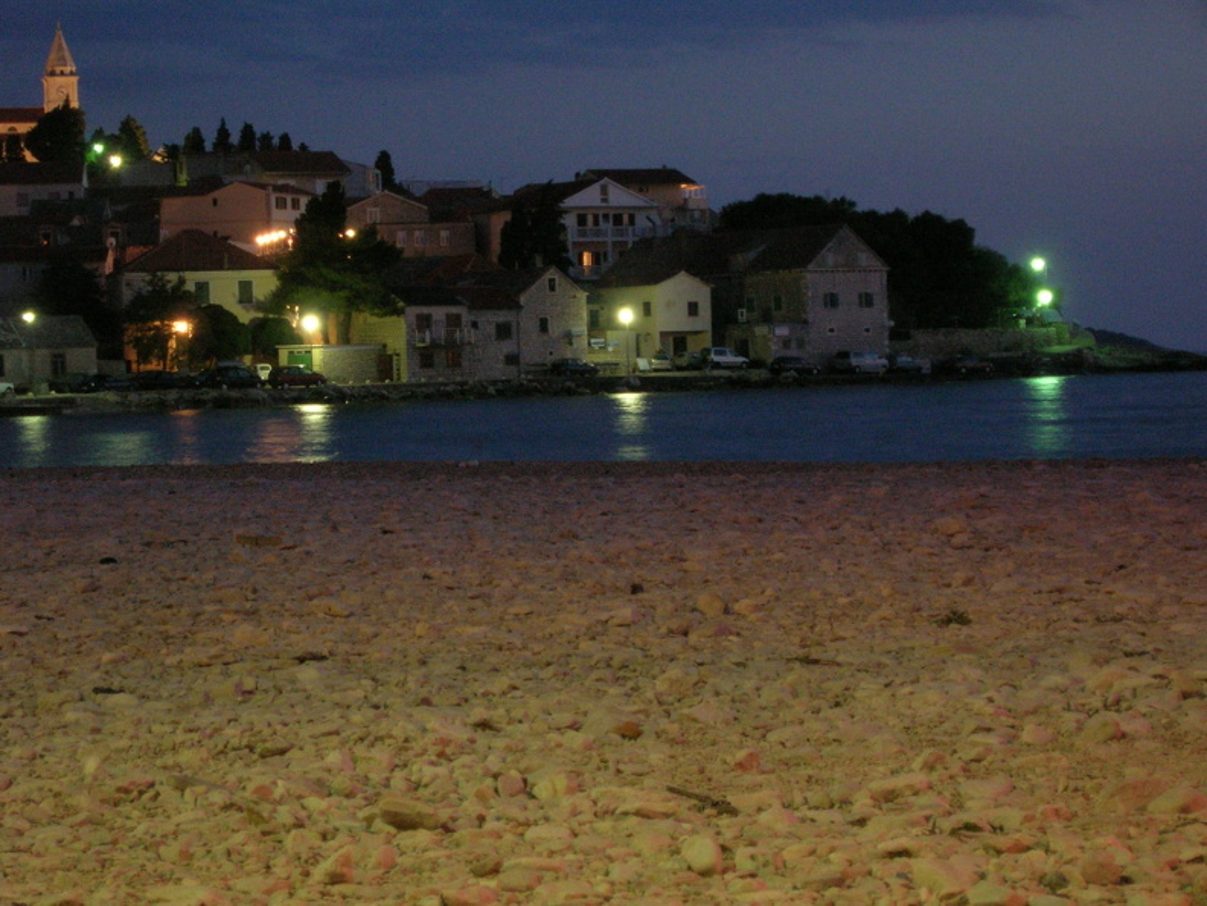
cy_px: 453
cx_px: 604
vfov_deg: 14.5
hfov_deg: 19.3
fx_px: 3557
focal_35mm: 102
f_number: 4.9
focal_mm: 17.1
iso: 200
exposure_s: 2
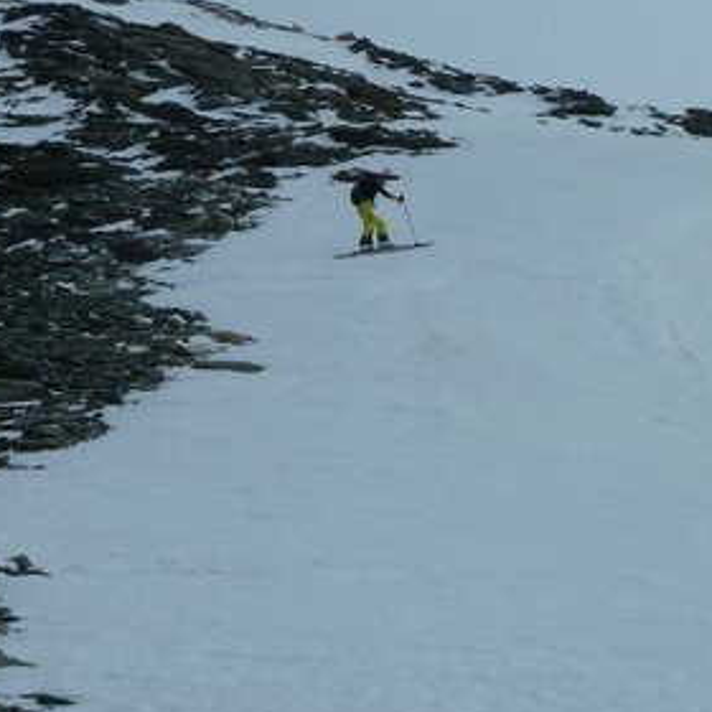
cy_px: 188
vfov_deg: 8.9
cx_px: 211
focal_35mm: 197
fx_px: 4584
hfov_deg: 8.9
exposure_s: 1/800
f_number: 5.6
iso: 80
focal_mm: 12.8
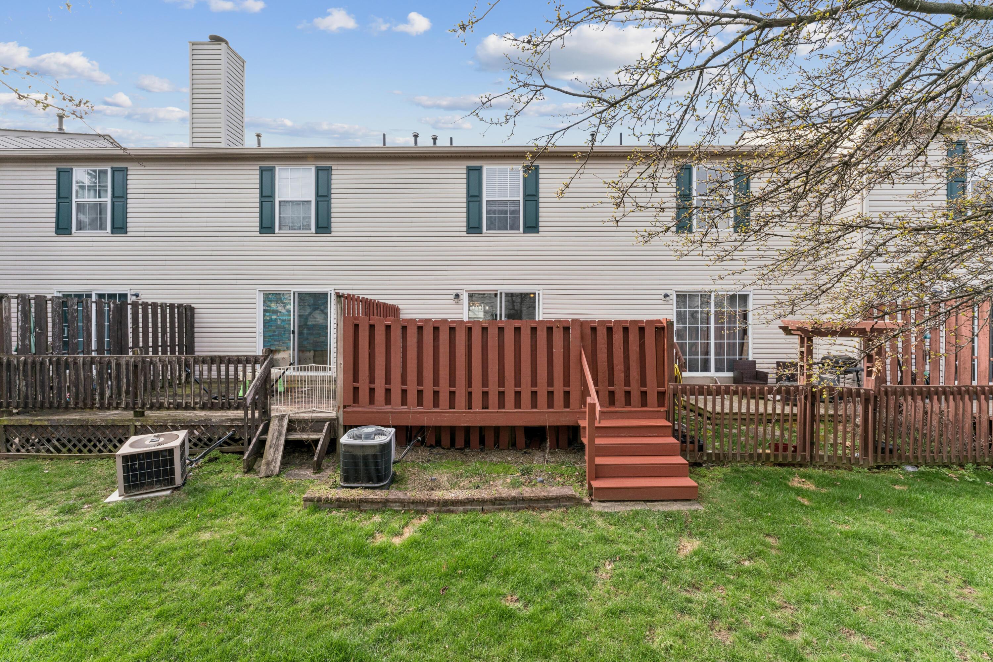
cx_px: 496
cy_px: 331
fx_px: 386
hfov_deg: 104.3
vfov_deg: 81.2
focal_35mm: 14
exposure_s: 1/125
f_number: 18
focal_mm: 14
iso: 800
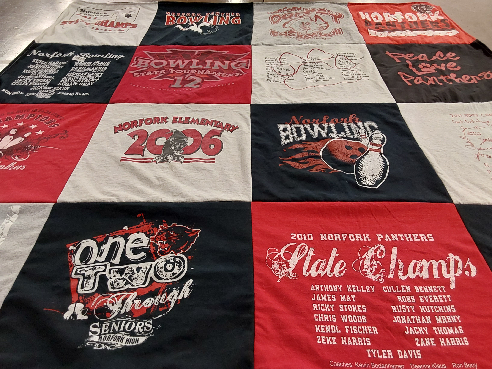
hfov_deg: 63.4
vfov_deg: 49.7
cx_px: 246
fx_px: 398
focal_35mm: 28
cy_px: 184
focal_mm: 2.91
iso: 125
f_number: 1.9
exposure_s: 1/60
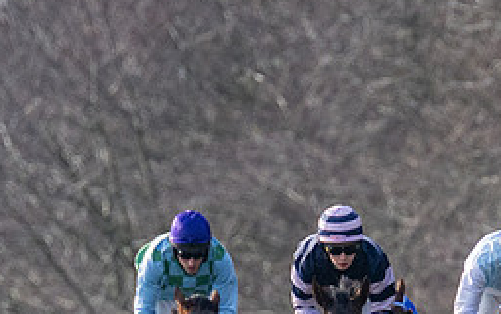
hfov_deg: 1.4
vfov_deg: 0.9
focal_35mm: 1549
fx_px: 21173
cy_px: 515
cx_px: 646
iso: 400
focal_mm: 260
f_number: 4
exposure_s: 1/2500
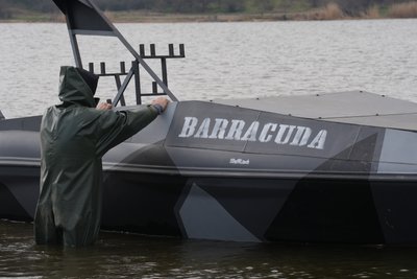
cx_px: 208
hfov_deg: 11.2
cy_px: 140
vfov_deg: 7.5
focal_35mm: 183
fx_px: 2120
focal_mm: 183
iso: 100
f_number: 13
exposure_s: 1/100
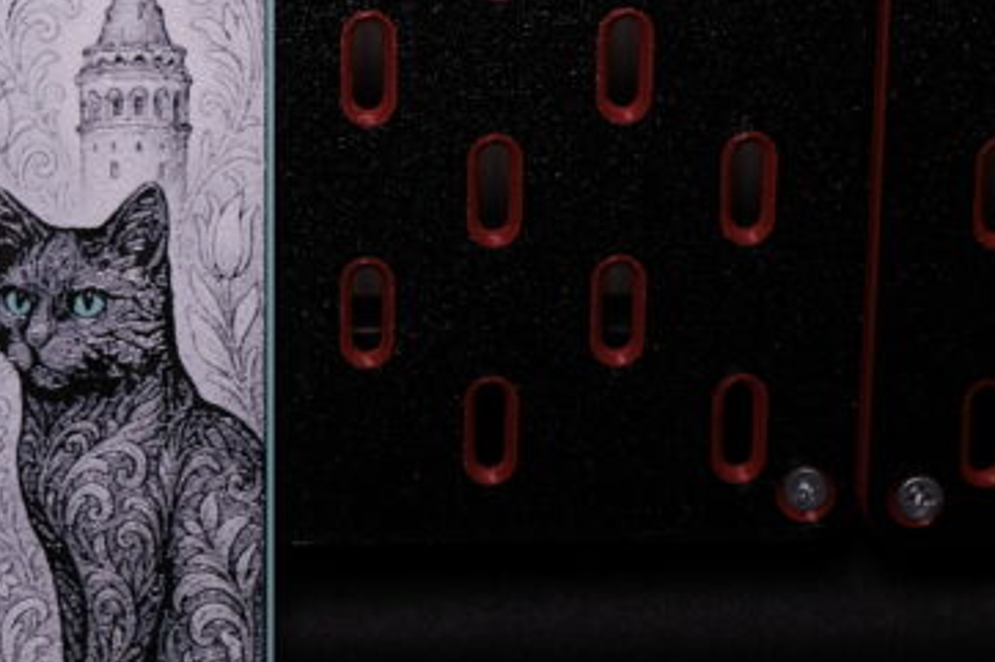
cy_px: 389
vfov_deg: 10.3
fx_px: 3674
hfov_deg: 15.3
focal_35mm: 133
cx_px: 115
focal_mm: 31.4
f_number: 4.7
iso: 250
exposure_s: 1/15
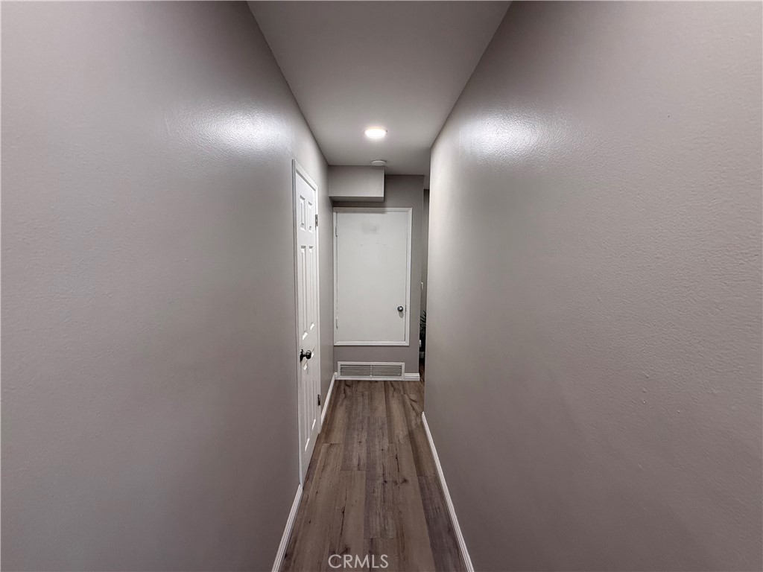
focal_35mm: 14
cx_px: 382
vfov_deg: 85.7
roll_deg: -0.6
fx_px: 309
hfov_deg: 102.1
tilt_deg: -6.1
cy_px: 286
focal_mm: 2.22
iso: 250
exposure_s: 1/120
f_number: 2.2
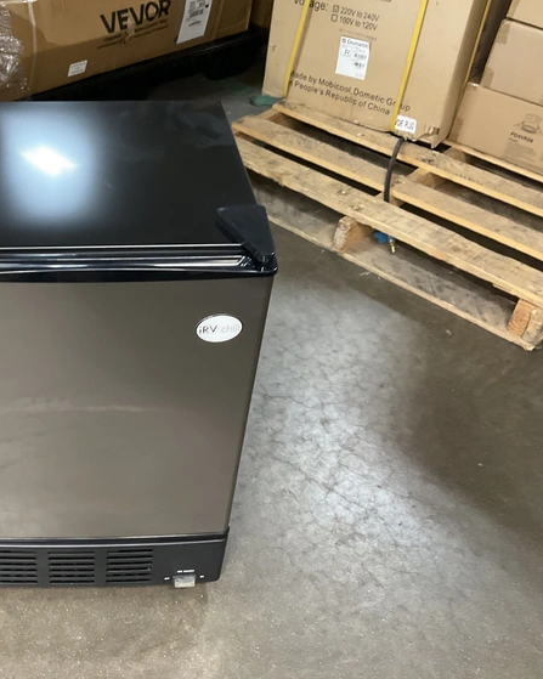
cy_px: 341
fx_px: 764
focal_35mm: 38
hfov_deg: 37.7
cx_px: 104
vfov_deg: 47.9
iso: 250
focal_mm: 3
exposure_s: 1/30
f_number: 1.8
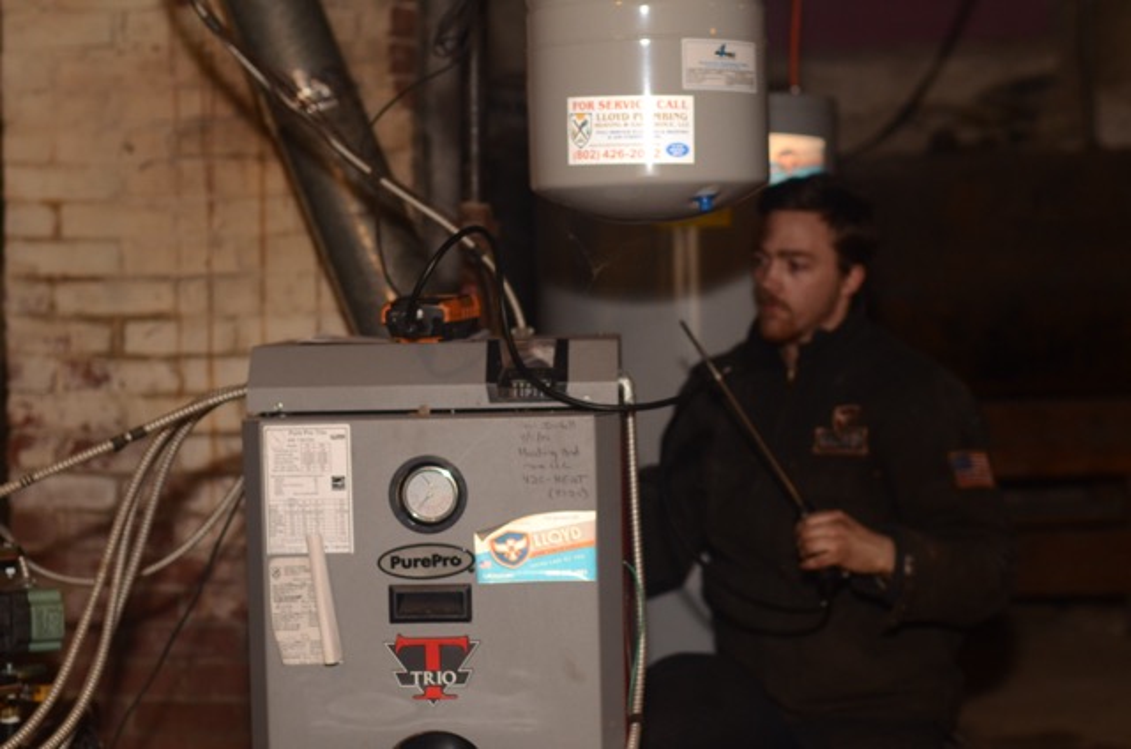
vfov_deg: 18.1
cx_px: 566
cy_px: 374
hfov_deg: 27.0
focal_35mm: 75
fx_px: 2352
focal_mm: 50
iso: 800
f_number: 2.8
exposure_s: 1/200
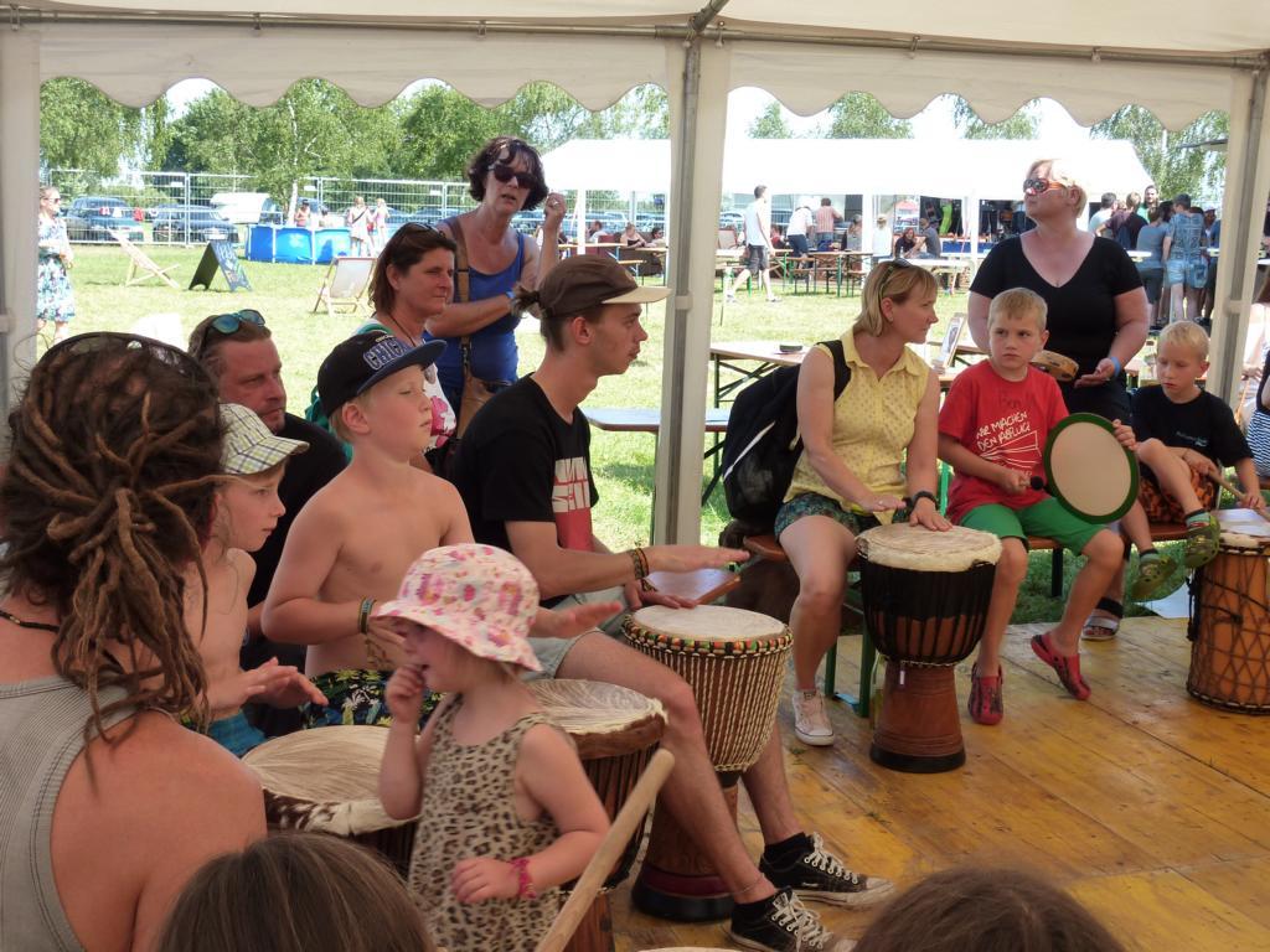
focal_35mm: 48
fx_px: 1761
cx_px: 635
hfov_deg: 39.7
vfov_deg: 30.3
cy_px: 476
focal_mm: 7.9
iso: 125
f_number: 4
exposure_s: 1/160
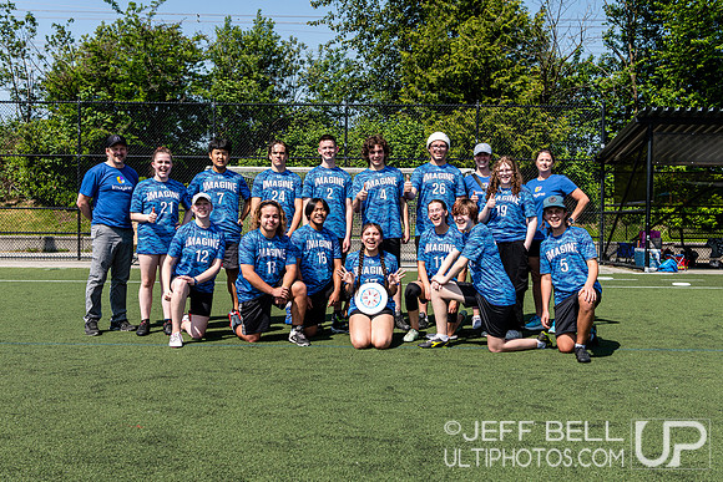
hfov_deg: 47.2
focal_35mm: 41
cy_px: 242
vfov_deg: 32.5
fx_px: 827
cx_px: 361
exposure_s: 1/800
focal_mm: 35
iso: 160
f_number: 5.6
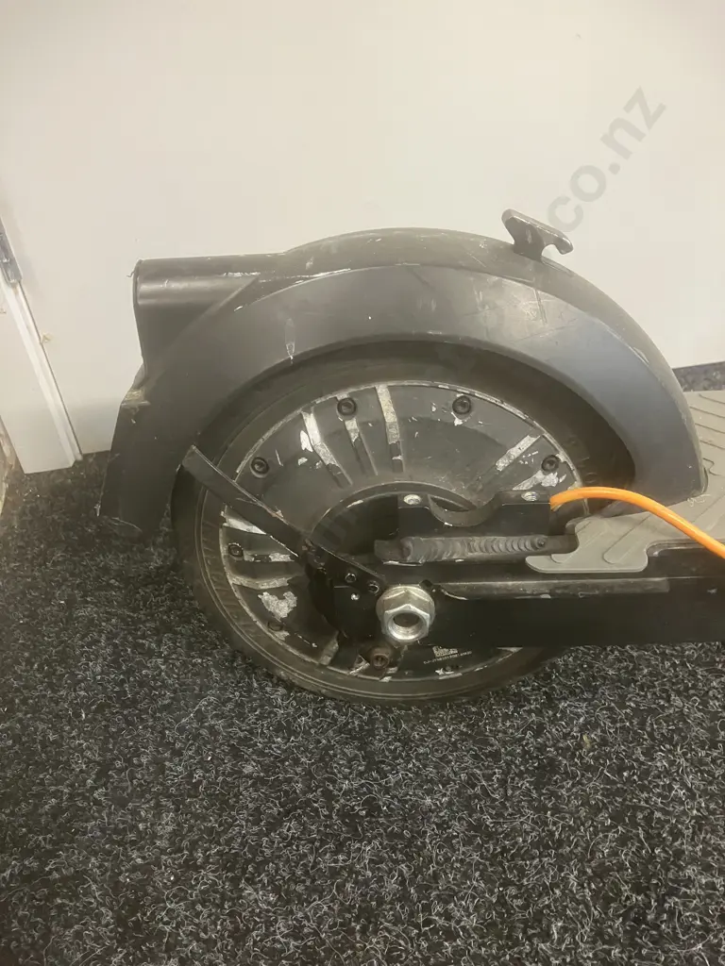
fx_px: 782
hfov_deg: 49.7
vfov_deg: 63.4
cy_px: 483
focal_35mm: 28
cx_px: 362
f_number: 1.8
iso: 320
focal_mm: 3.99
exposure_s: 1/33
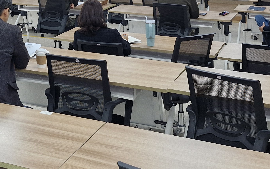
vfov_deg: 17.0
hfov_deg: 27.9
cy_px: -63
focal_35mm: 71
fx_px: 522
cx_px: 24
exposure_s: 1/120
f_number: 1.8
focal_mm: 5.54
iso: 125
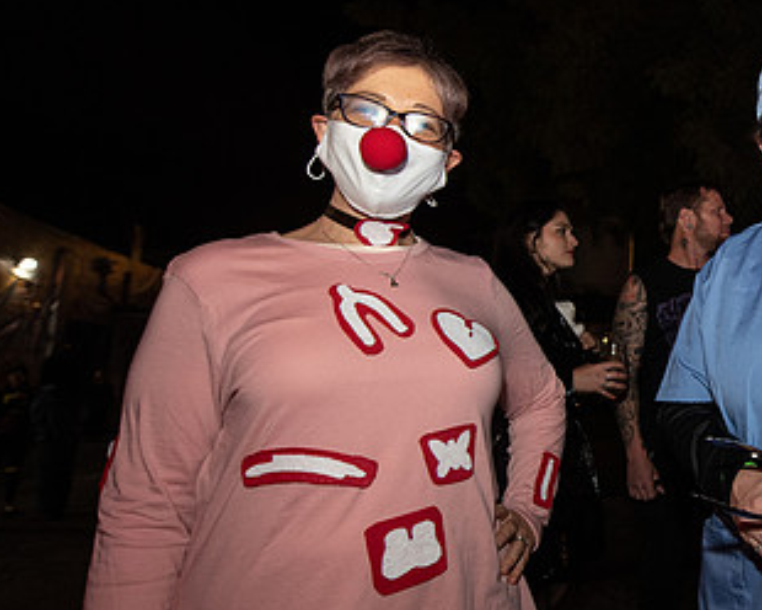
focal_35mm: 30
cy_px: 283
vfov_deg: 48.5
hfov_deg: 48.3
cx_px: 765
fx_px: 677
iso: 2000
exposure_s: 1/60
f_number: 3.5
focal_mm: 14
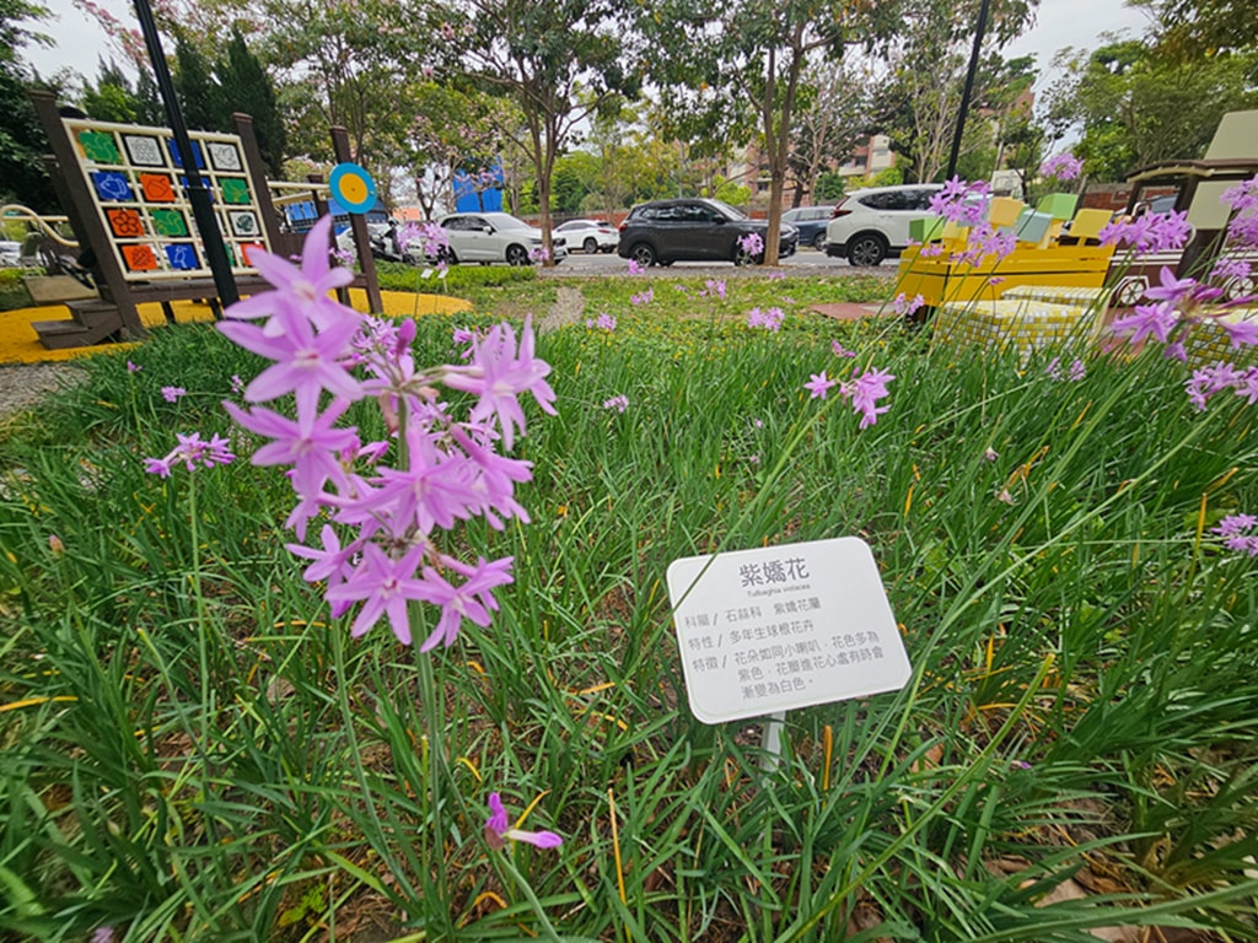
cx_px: 629
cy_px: 472
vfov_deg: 89.9
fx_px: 472
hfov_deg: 106.2
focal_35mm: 13
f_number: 2.2
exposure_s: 1/836
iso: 50
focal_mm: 2.2
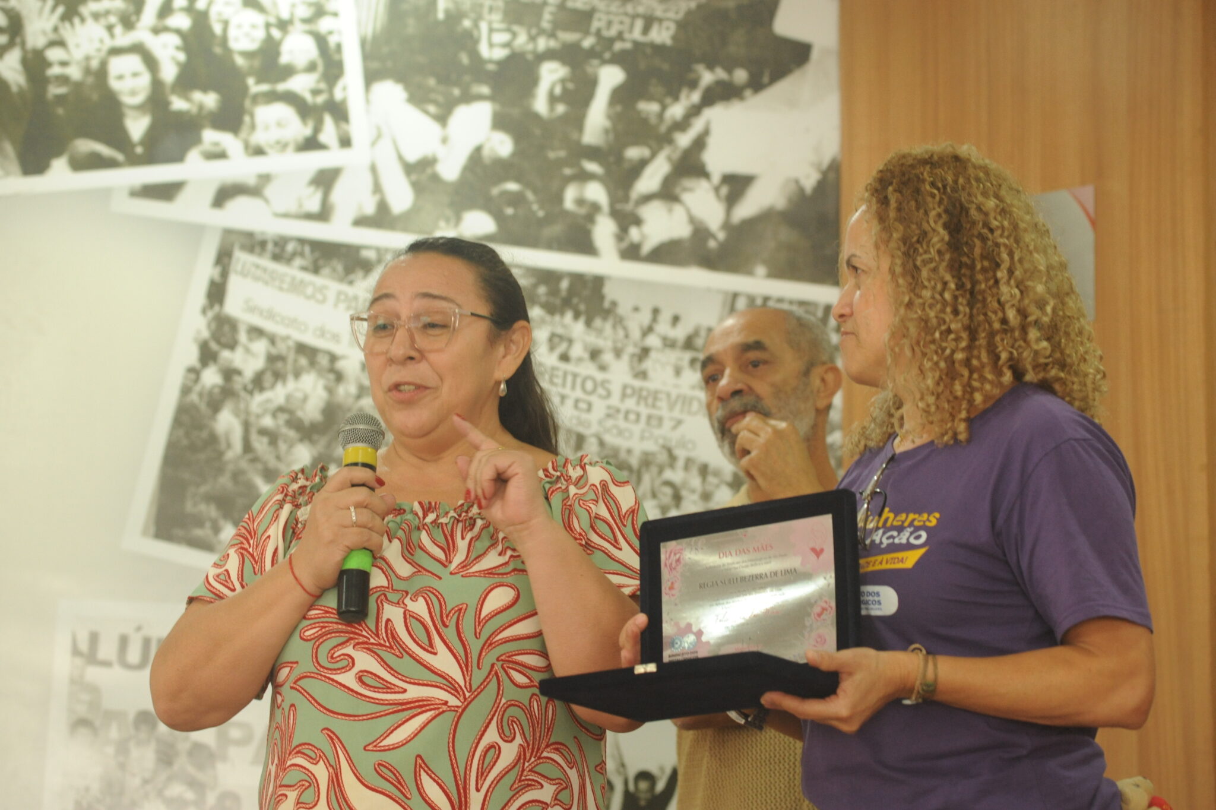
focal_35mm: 125
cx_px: 608
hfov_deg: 16.4
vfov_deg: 11.0
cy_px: 405
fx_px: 4221
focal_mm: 125
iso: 2500
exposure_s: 1/60
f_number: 5.6
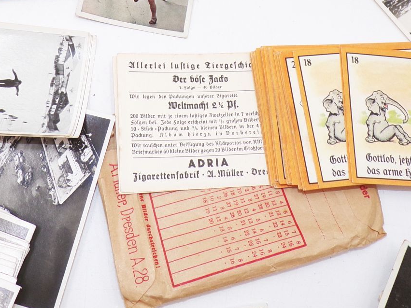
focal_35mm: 52
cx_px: 177
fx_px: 617
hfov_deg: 36.8
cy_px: -9
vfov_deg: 26.4
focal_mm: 4.3
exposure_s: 1/52
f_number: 4.4
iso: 80
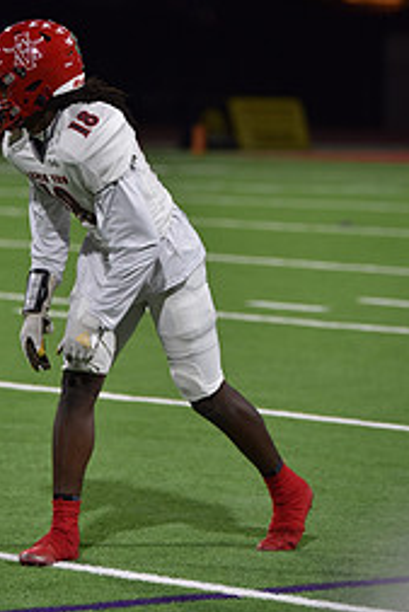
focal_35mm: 293
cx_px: 65
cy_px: 235
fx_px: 4986
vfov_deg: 7.0
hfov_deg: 4.7
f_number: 2.8
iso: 1400
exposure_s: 1/500
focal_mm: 165
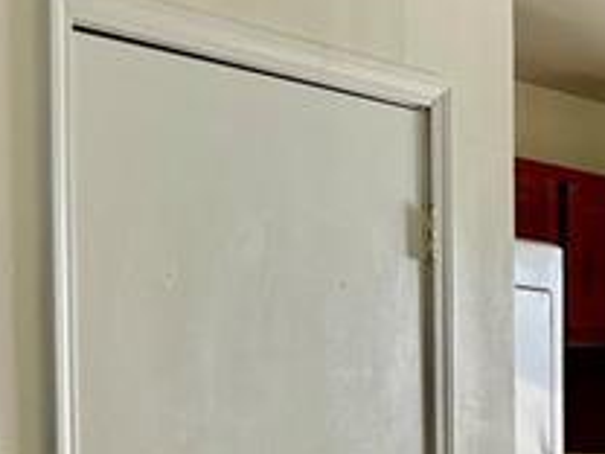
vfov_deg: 11.3
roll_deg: -0.3
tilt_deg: -5.0
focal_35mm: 128
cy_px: 576
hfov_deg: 14.6
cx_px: 838
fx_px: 2237
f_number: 1.5
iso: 50
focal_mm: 5.7
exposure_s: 1/166
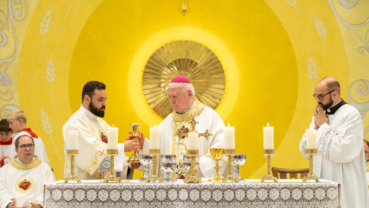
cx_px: 183
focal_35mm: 90
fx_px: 881
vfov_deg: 13.4
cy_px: 118
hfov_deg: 23.7
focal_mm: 85
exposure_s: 1/200
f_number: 3.2
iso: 2000
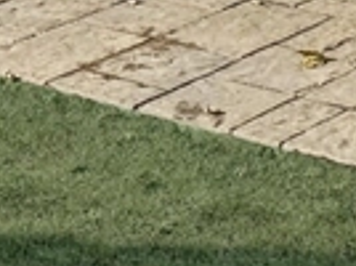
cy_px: -630
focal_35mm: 184
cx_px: 393
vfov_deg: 6.9
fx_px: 1889
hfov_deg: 10.6
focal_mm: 6.76
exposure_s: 1/10417
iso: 80
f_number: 1.78
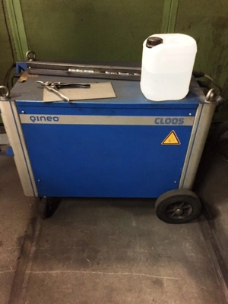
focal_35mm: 29
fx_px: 255
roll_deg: +0.7
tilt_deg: -37.5
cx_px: 114
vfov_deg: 61.7
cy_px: 152
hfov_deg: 48.2
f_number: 2.2
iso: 500
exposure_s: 1/15
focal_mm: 4.15
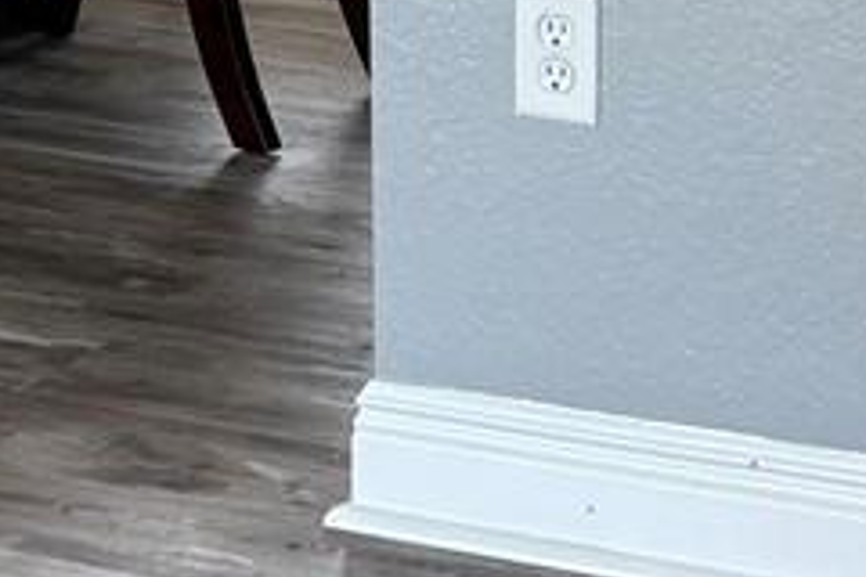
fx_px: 4330
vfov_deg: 7.1
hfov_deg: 11.0
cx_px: -440
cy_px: -891
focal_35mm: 180
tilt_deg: +0.1
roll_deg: -0.5
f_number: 1.6
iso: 100
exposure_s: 1/60
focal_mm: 5.96
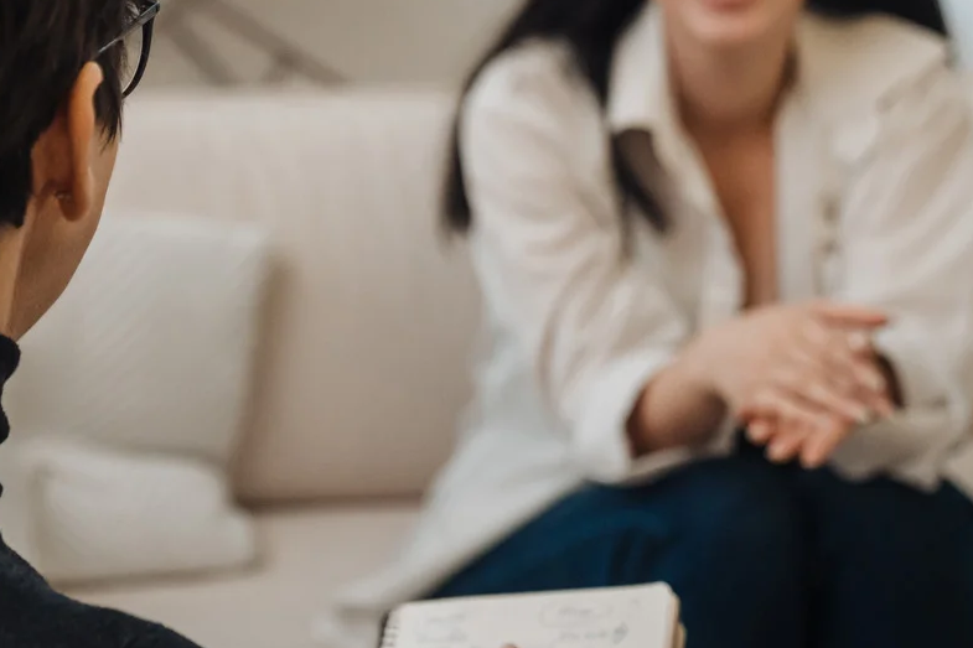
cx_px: 469
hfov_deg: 15.8
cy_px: 456
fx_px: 3513
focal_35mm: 130
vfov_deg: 10.5
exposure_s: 1/200
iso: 1250
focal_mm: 51
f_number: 2.8
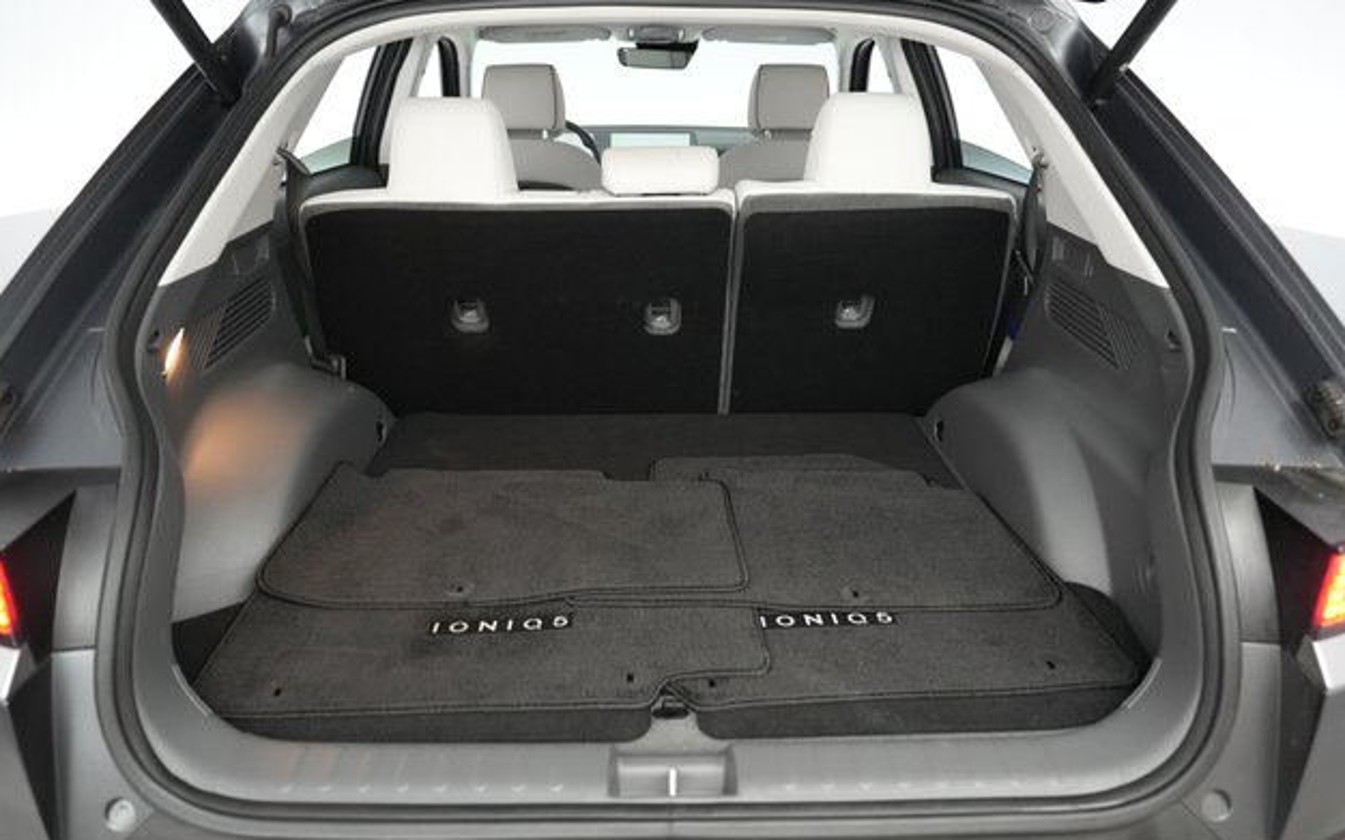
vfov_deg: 49.3
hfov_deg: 72.6
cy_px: 415
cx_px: 666
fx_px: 916
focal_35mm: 25
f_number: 2.8
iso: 5000
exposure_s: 1/160
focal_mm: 24
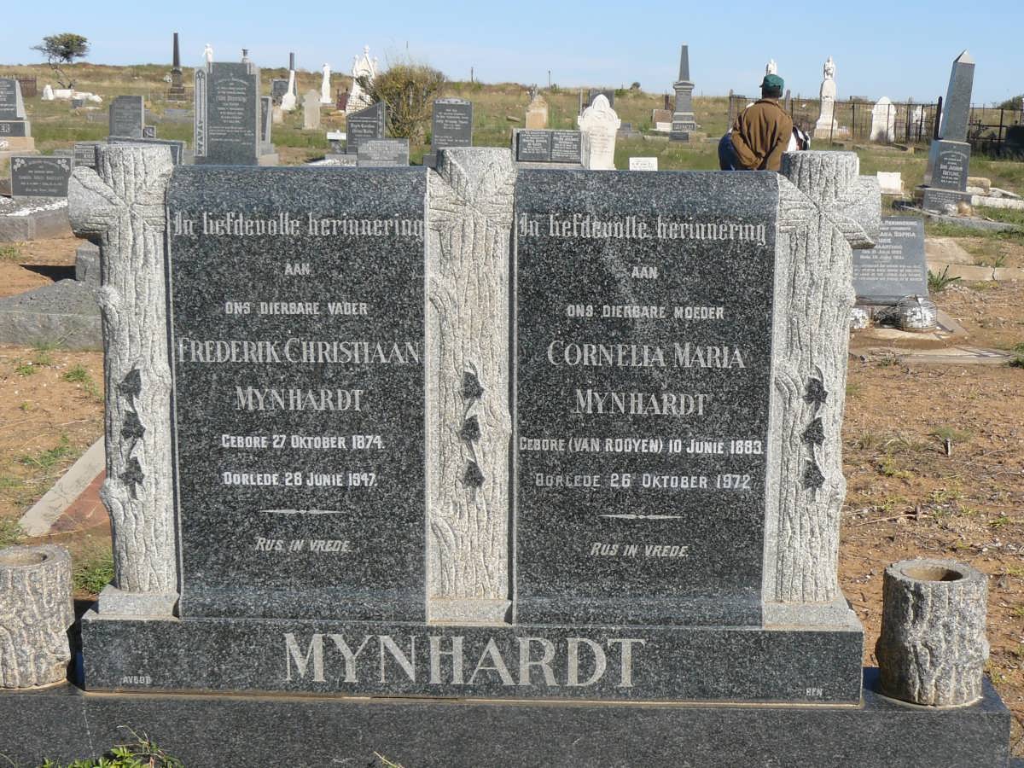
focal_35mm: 55
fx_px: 1627
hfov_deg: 34.9
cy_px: 384
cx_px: 512
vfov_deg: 26.6
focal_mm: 7.6
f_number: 5.6
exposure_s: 1/400
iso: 100
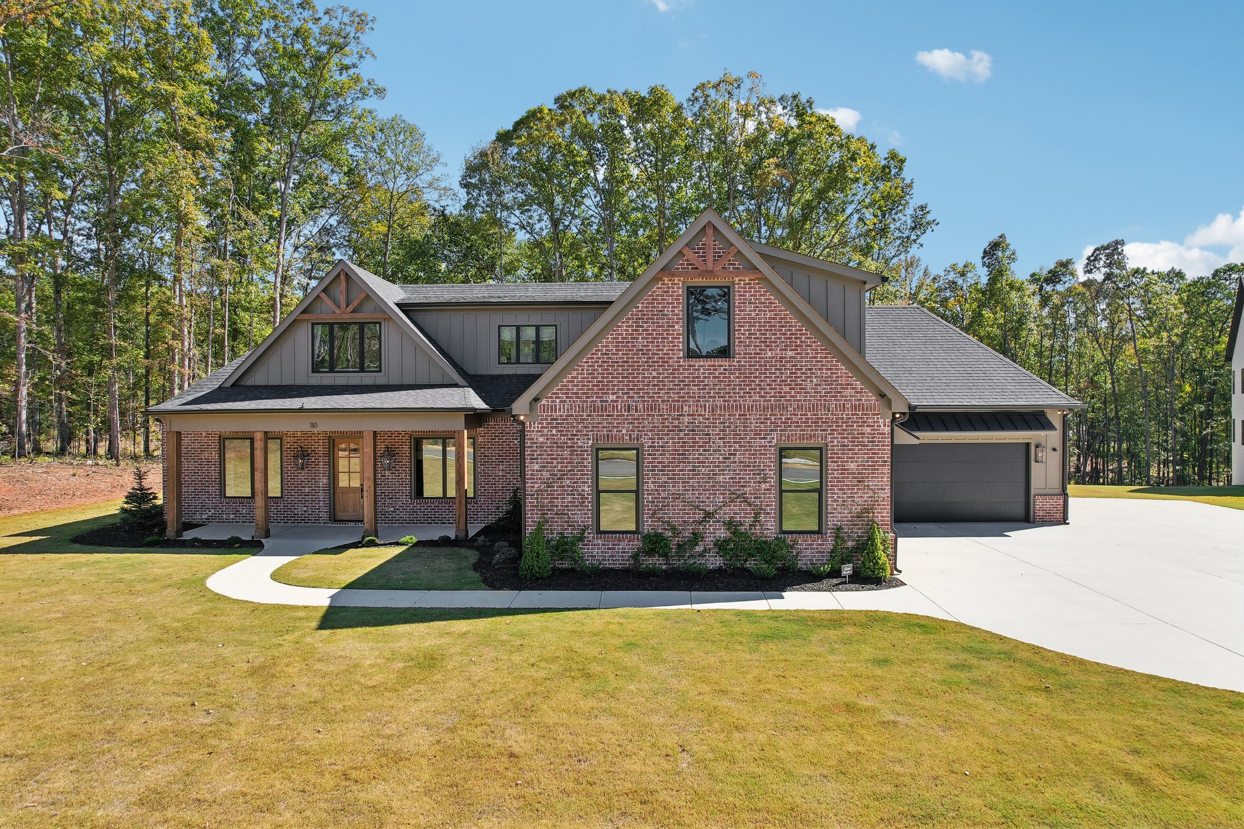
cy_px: 414
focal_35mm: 22
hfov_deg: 78.6
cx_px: 622
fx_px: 760
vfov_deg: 57.2
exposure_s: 1/800
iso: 100
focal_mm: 8.4
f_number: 2.8
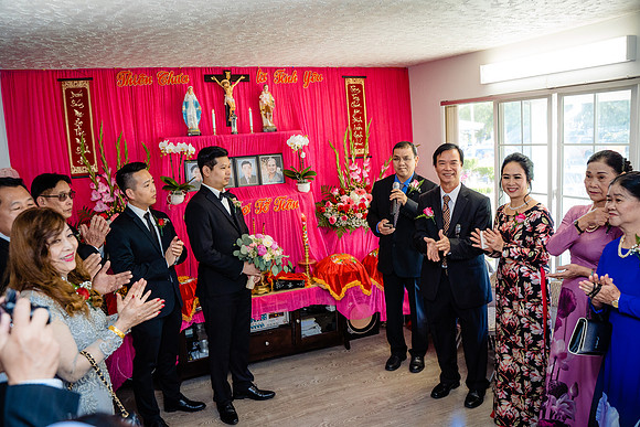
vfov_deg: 46.4
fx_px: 498
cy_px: 214
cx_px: 320
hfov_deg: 65.5
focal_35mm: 28
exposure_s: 1/200
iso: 1600
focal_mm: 28
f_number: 4
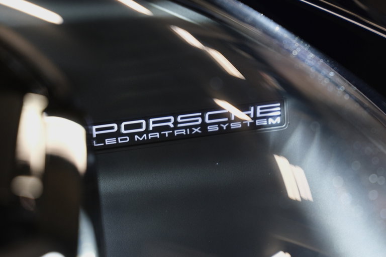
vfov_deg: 18.2
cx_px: 193
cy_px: 128
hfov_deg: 27.0
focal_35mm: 75
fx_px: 804
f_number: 4.8
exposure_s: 1/75
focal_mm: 50
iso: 1250
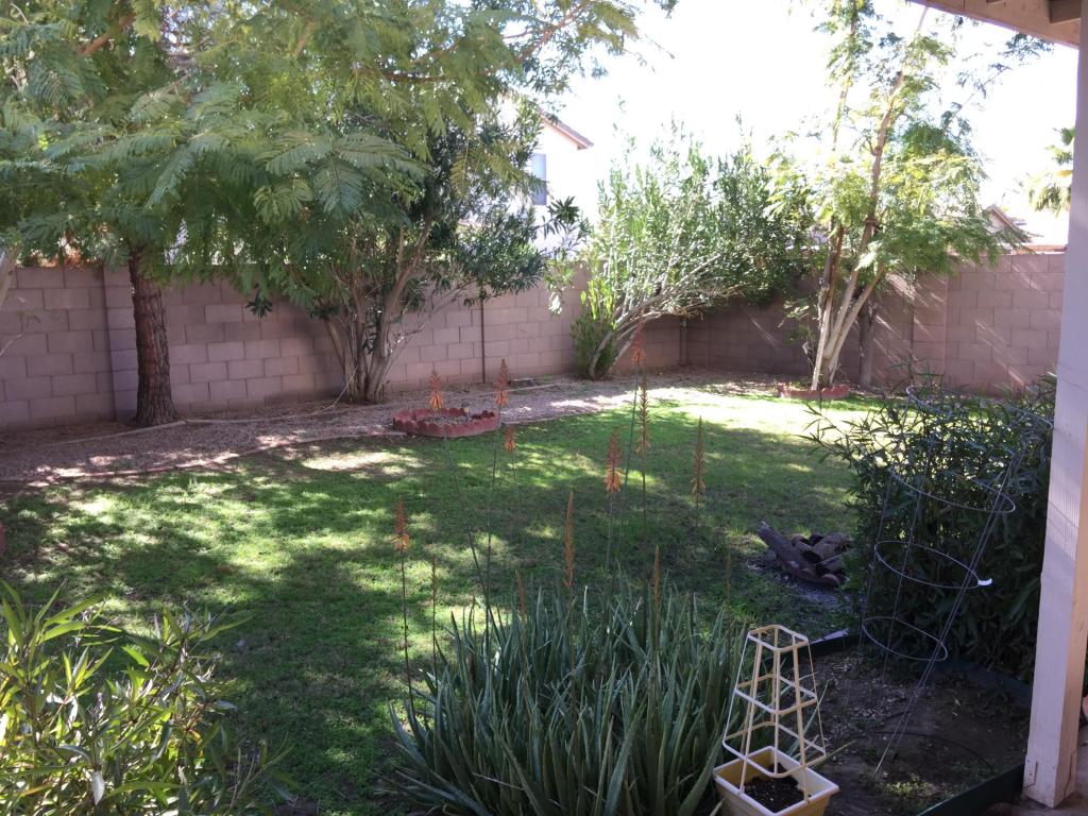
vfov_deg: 48.2
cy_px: 408
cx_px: 544
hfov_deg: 61.7
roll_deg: +0.8
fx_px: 911
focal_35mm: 29
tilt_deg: -7.7
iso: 32
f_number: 2.2
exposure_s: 1/148
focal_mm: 4.15
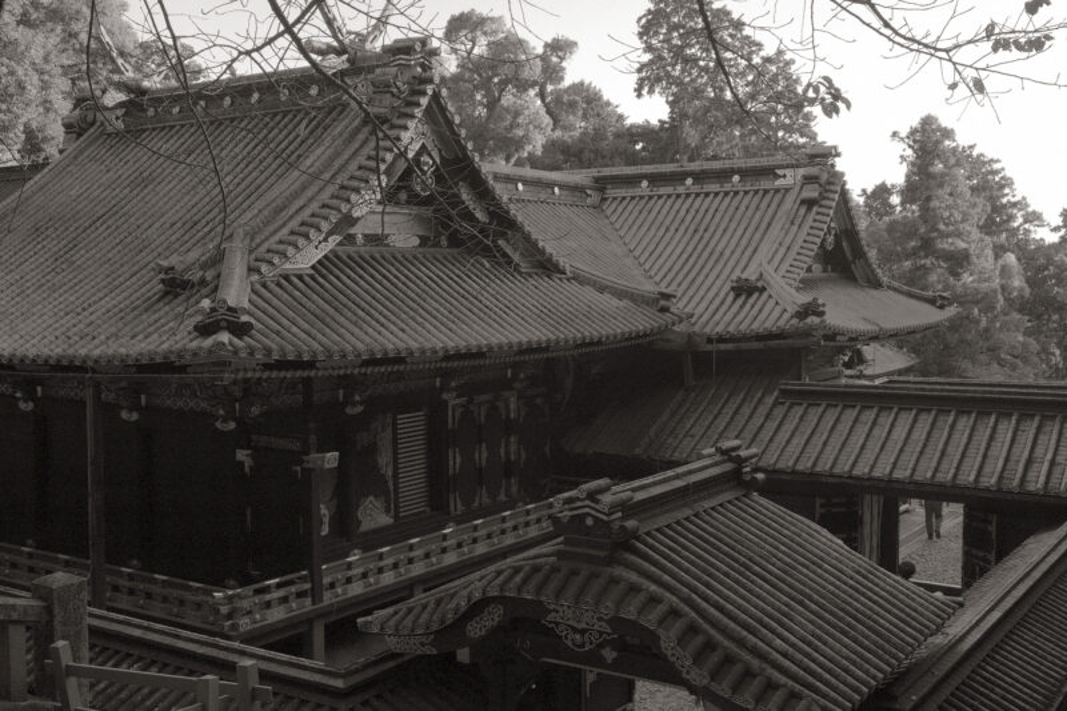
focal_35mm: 38
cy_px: 356
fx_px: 1126
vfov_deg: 35.0
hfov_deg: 50.7
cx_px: 534
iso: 800
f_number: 6.4
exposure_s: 1/250
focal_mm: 25.4
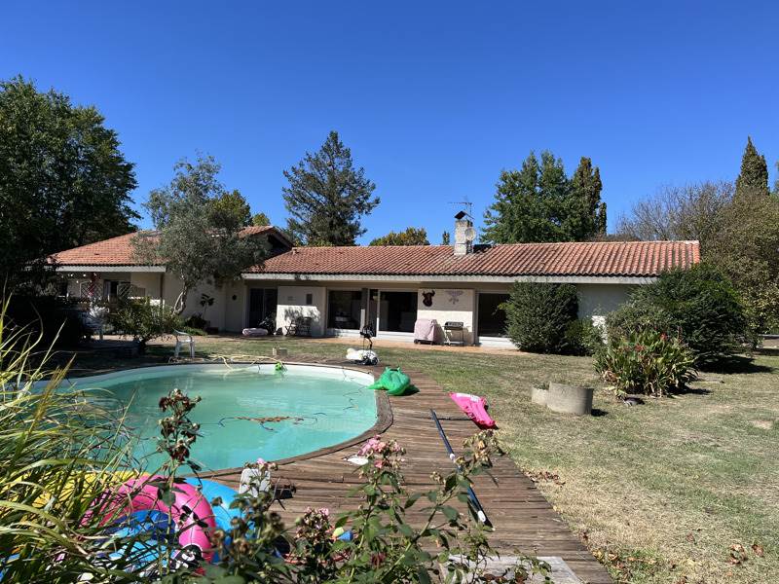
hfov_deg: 67.3
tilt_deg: +1.8
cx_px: 390
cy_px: 292
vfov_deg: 53.1
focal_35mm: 26
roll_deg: -3.3
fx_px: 585
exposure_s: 1/3049
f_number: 1.6
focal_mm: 5.1
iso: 50
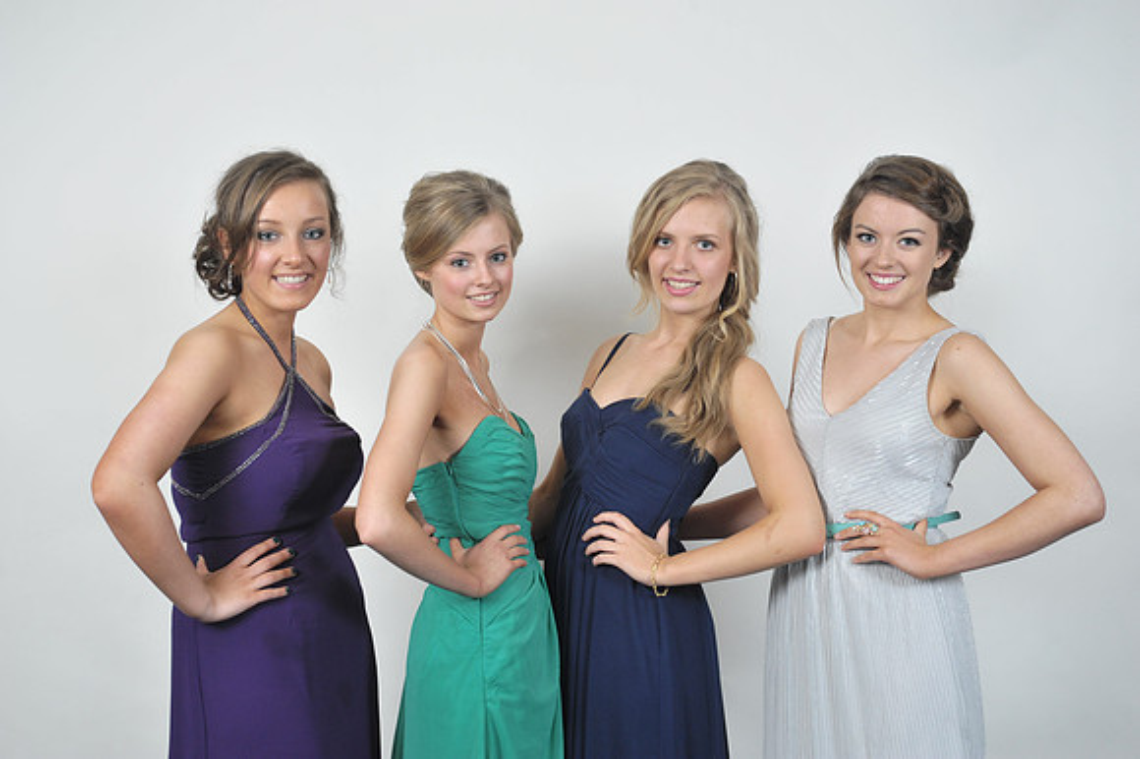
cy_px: 380
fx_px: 1962
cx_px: 570
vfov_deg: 21.9
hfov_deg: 32.4
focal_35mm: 62
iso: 1000
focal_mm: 62
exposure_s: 1/160
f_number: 7.1
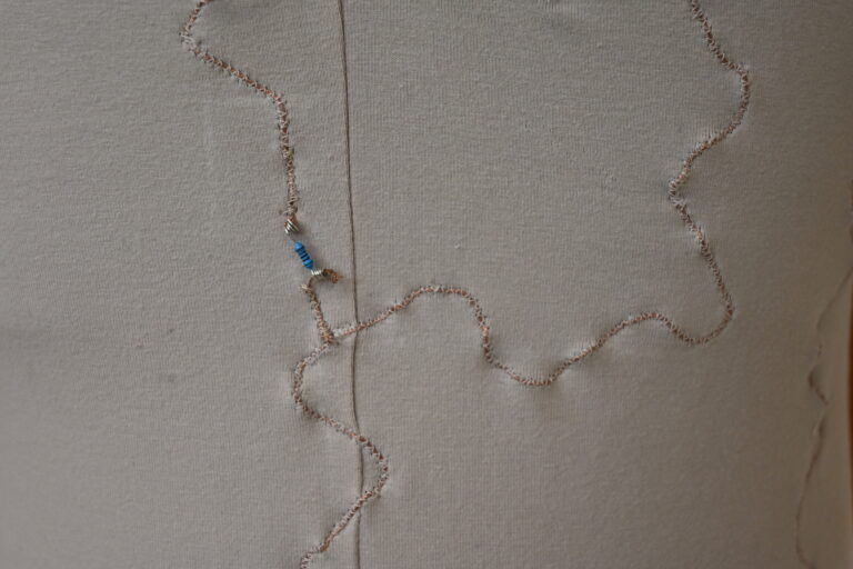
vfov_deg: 27.0
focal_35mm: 50
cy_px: 284
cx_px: 426
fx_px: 1185
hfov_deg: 39.6
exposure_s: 1/125
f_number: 6.3
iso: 1800
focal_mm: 50
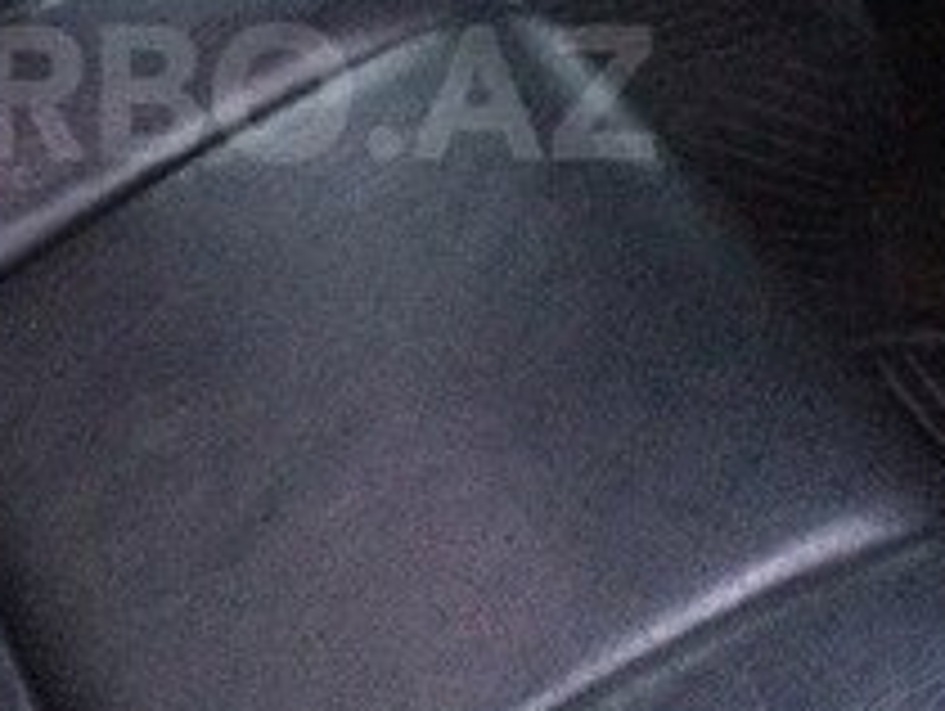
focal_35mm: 91
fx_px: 2487
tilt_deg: -37.9
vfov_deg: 16.1
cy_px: 92
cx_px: 194
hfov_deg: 21.3
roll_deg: -3.4
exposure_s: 1/17
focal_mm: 4.15
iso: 640
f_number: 2.2
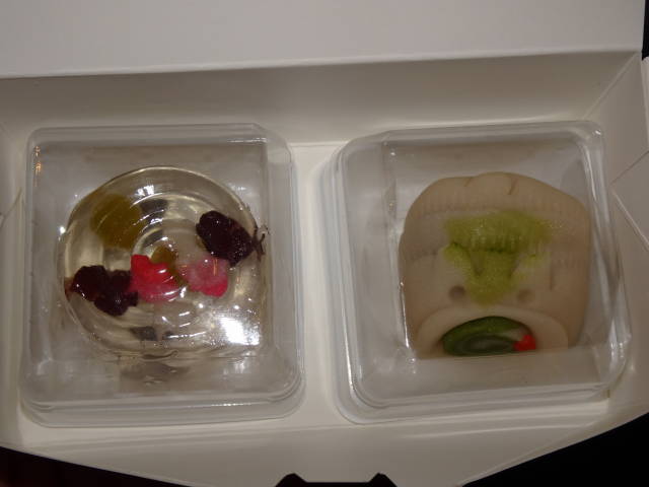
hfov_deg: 38.2
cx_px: 324
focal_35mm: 50
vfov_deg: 29.1
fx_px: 937
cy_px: 244
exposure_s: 1/50
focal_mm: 8.51
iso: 80
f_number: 4.5
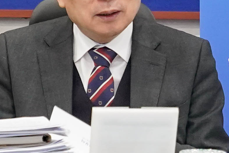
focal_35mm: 464
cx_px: 134
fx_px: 2952
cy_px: 138
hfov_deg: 4.4
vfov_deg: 3.0
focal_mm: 62
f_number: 4
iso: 2000
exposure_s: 1/160
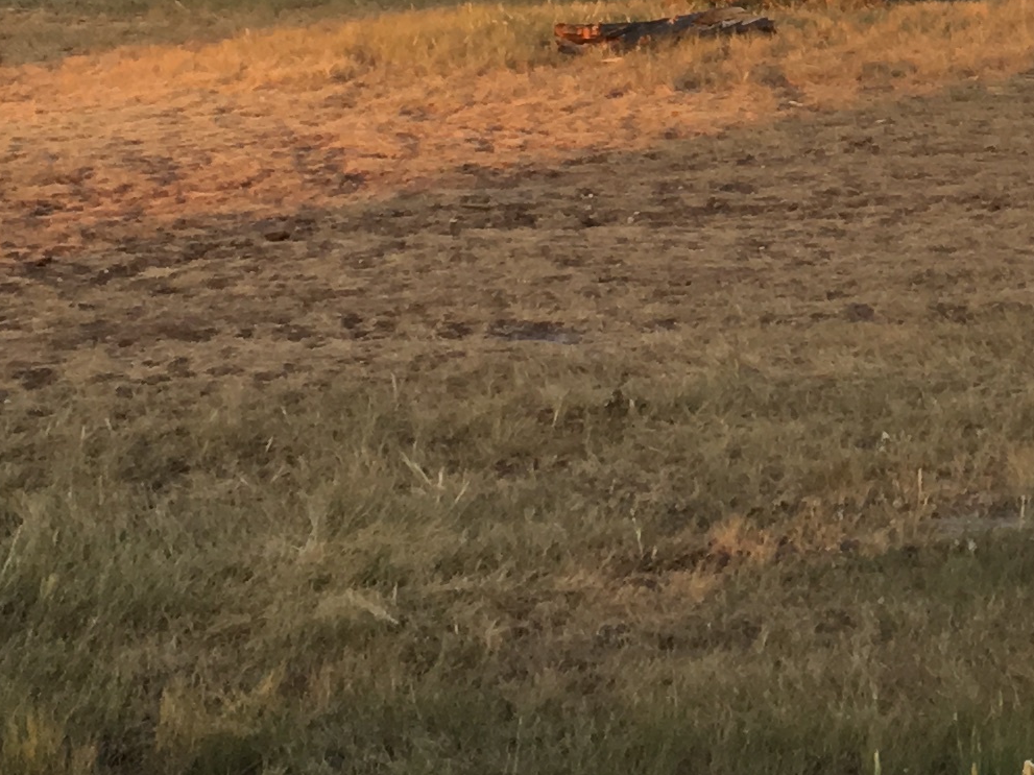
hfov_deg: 16.5
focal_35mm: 118
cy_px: -515
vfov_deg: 11.8
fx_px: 3524
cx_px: 924
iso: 32
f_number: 2.2
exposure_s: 1/120
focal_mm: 4.15
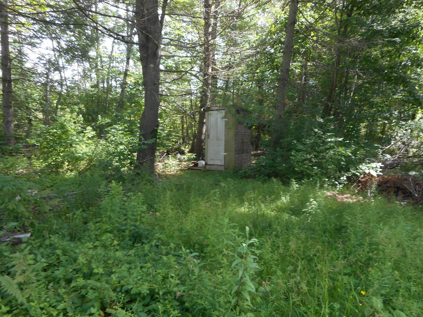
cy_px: 158
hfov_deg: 69.4
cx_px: 212
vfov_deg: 54.9
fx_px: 305
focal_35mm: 25
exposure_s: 1/40
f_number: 3.7
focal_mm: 4.5
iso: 80
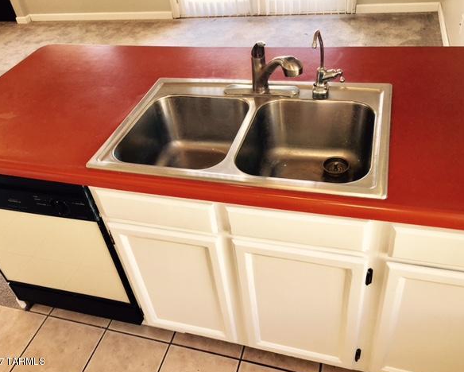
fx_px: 426
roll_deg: +9.3
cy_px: 187
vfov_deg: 47.2
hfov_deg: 57.1
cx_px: 224
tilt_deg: -38.6
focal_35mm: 31
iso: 25
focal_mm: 4.15
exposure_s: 1/41
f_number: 2.2
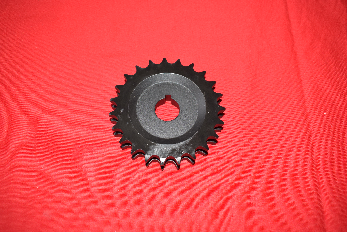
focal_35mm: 36
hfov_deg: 53.1
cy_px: 116
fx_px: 347
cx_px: 174
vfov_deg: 36.9
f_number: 5.6
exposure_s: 1/160
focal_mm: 24
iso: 800
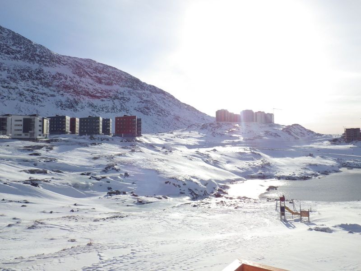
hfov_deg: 63.4
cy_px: 136
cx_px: 180
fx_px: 292
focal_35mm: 28
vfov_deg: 49.7
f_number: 4.2
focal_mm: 5
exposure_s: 1/1500
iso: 125
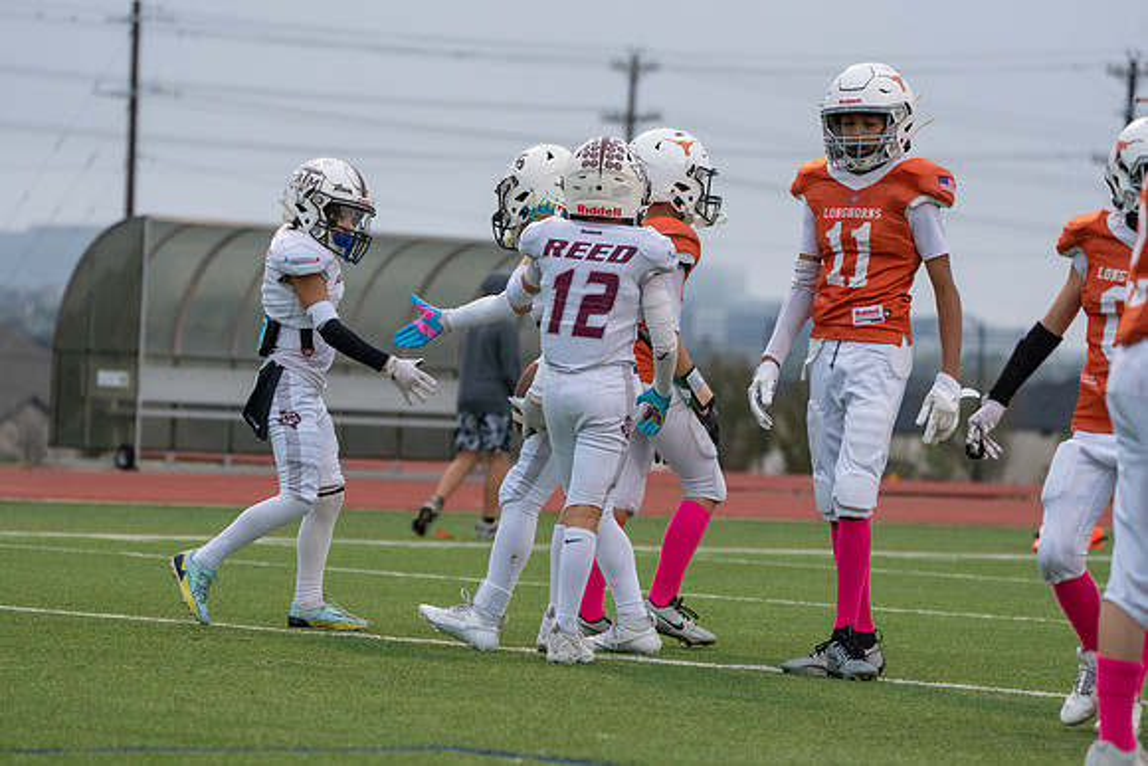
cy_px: 383
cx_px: 574
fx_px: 5964
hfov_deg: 11.0
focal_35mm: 187
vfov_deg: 7.3
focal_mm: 187
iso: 3200
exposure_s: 1/1000
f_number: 5.6
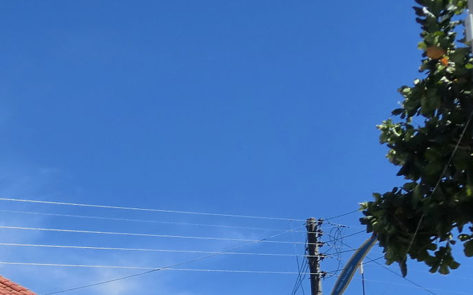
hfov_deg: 19.6
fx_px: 1289
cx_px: -86
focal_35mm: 100
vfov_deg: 12.5
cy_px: 428
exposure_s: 1/200
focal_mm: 6.1
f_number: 8.4
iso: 64
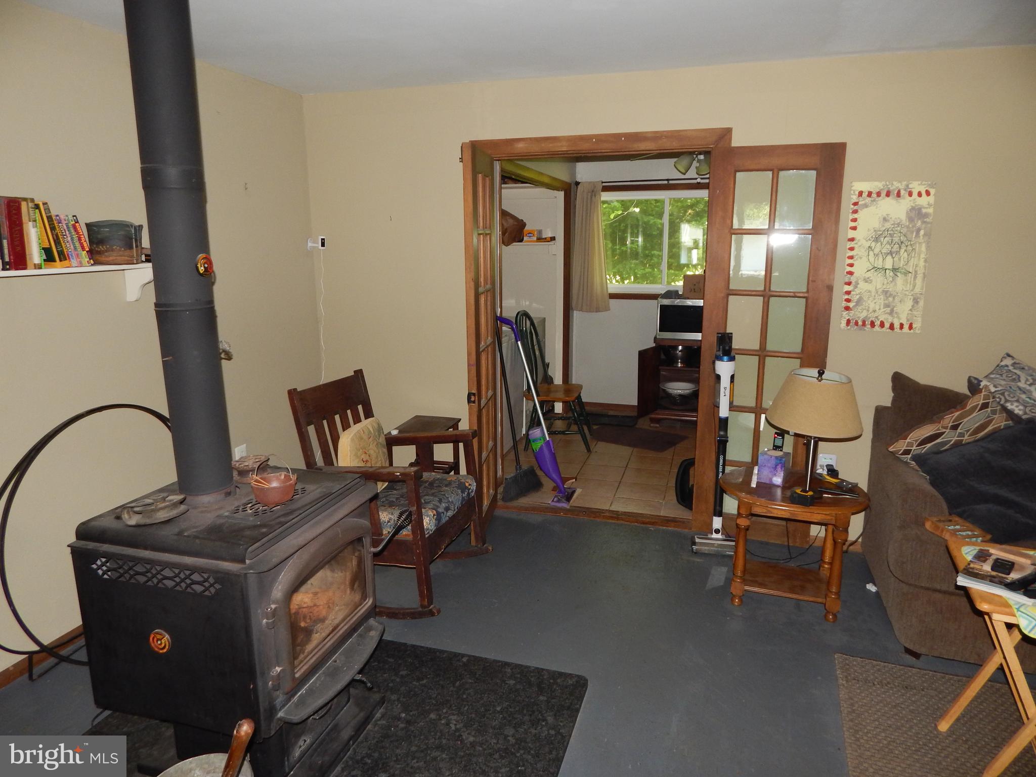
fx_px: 658
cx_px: 518
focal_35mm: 22
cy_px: 388
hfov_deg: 76.4
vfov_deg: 61.1
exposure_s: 1/30
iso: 200
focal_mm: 4
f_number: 3
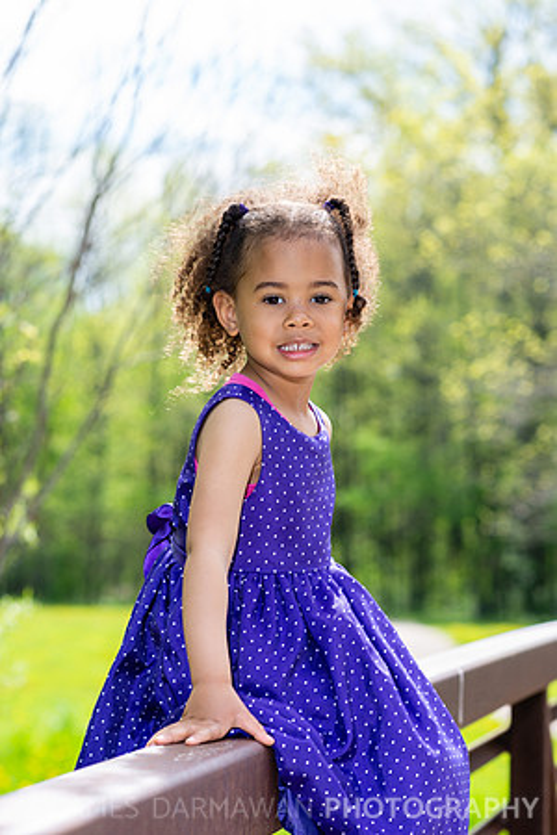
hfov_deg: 16.1
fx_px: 1973
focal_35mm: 85
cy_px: 418
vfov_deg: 23.9
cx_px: 278
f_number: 5
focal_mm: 85
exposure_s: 1/200
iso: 100
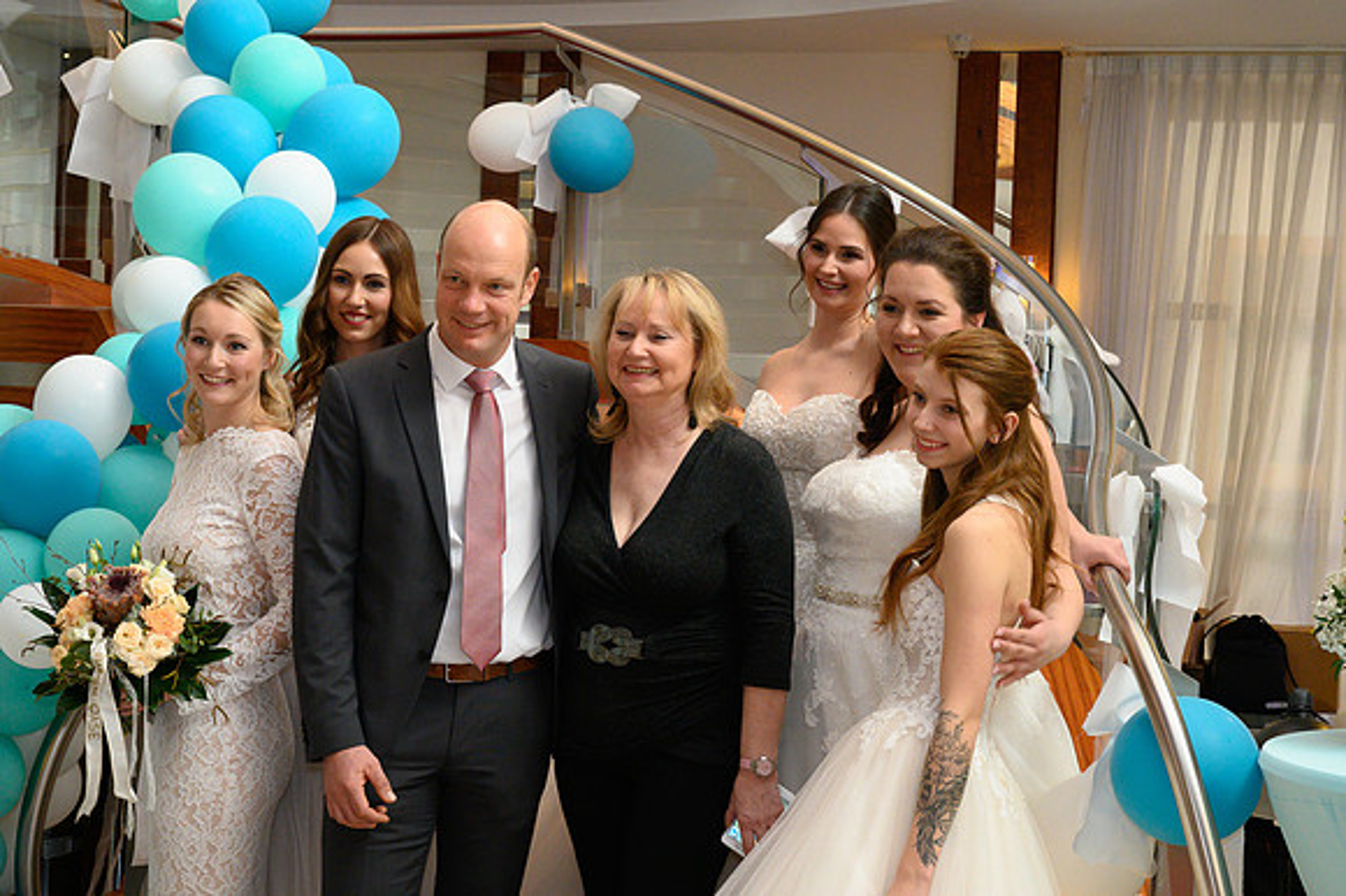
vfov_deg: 20.0
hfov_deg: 29.7
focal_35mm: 68
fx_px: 2541
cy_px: 448
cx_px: 673
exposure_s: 1/80
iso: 7200
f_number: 11
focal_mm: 68
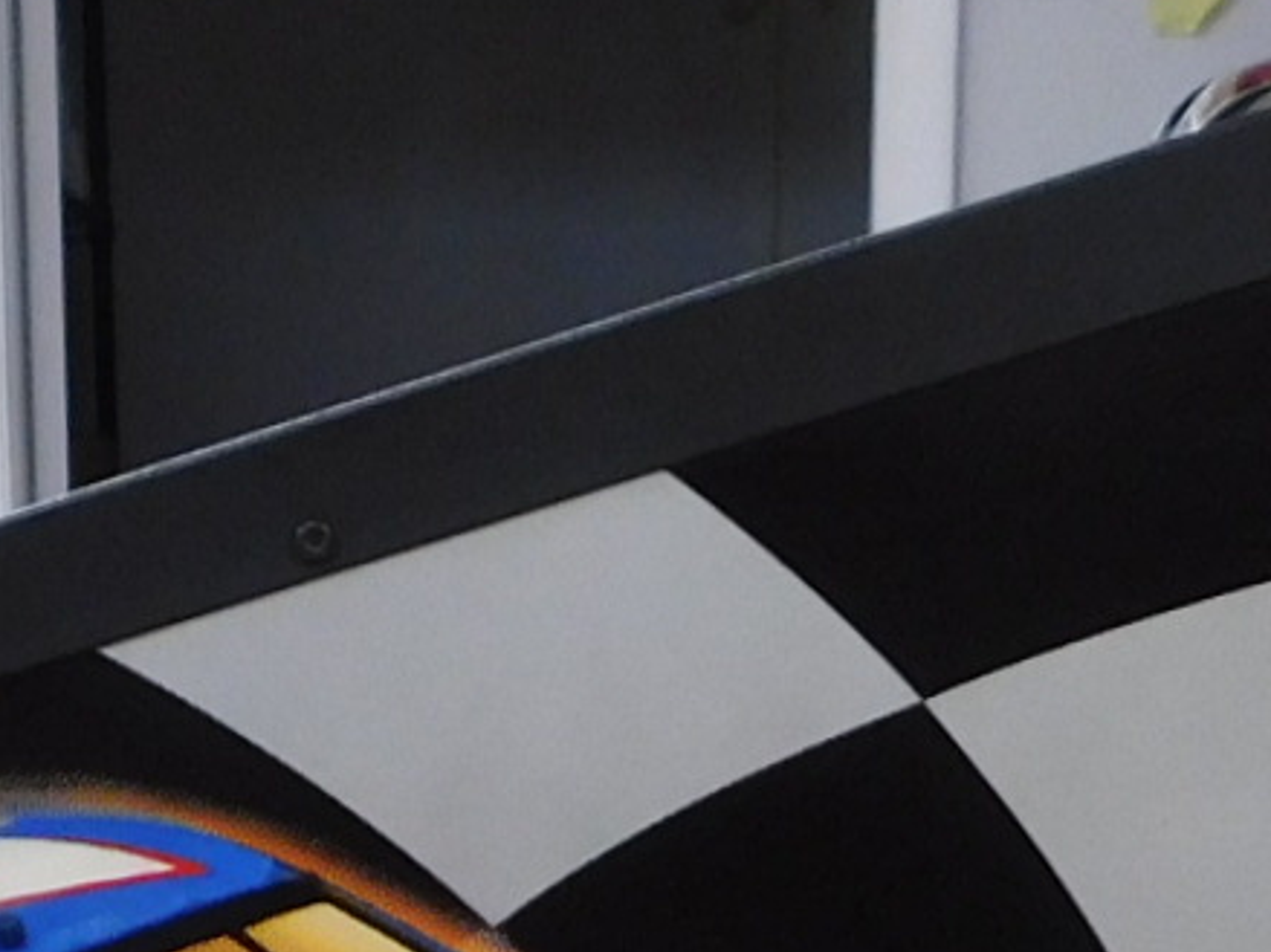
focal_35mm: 119
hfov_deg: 16.3
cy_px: 2101
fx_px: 4368
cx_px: 67
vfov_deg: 11.0
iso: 160
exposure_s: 1/30
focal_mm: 4
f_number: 3
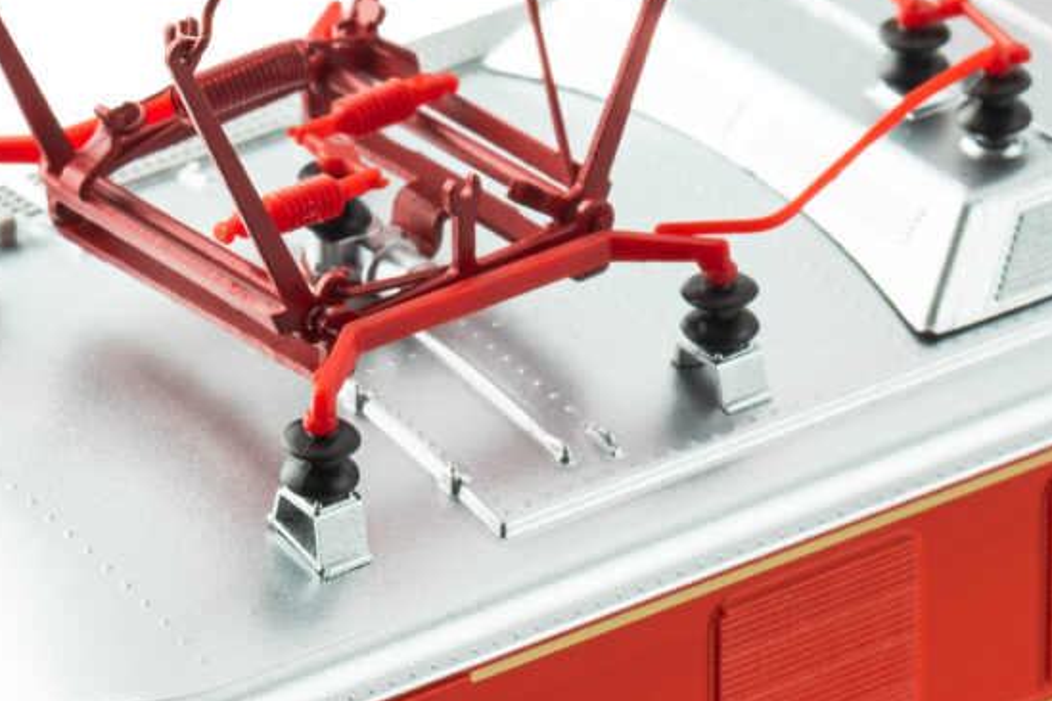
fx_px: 8941
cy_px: 166
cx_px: 477
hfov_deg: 6.7
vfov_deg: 4.5
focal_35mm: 306
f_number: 22
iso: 100
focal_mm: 105
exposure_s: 1/5
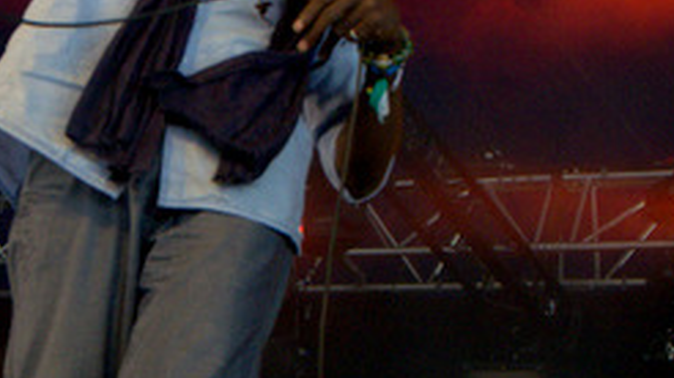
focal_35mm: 138
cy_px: 216
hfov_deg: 15.5
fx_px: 2465
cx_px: 162
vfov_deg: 8.8
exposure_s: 1/200
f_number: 5
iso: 2500
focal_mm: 30
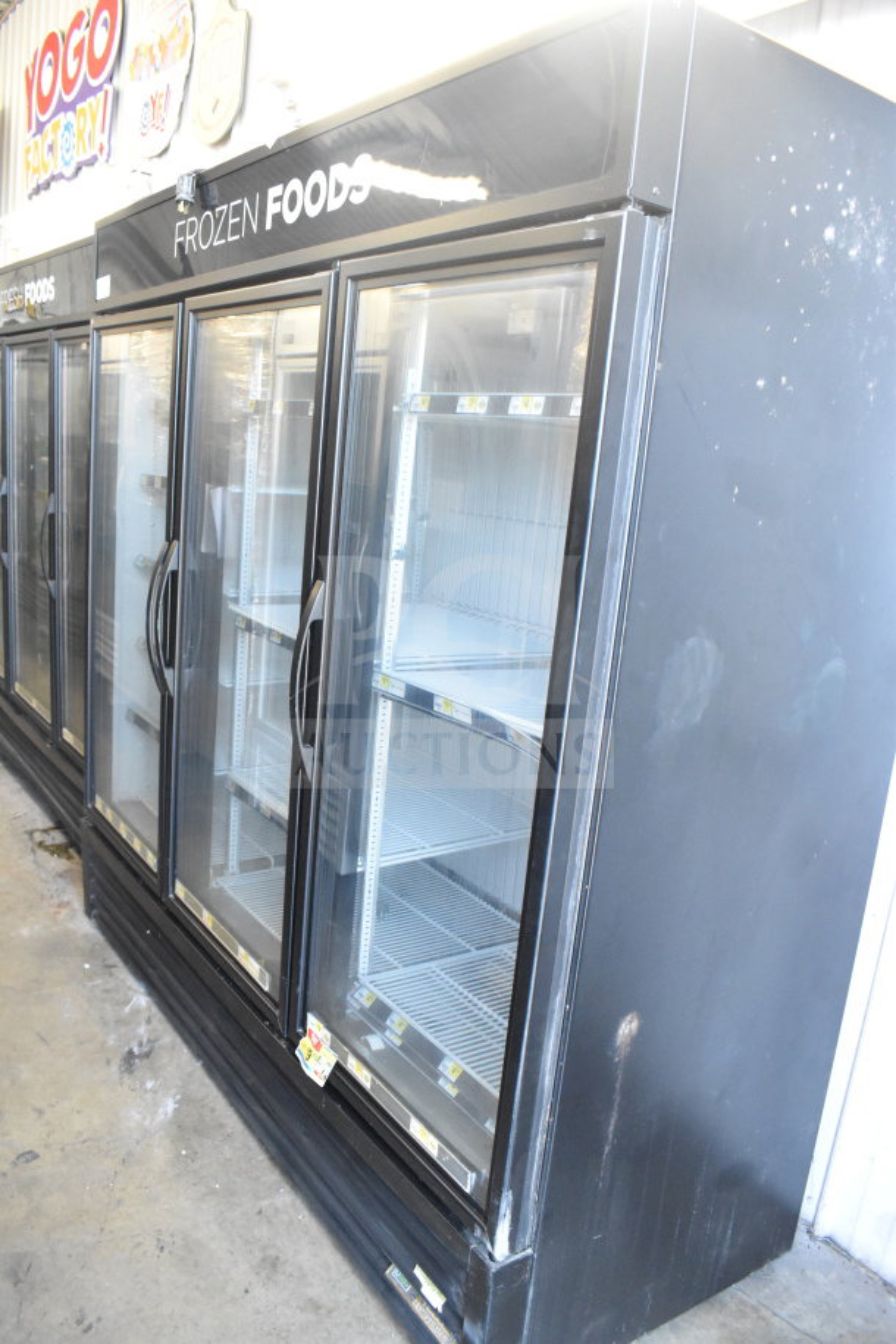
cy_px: 672
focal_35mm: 27
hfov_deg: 47.9
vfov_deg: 67.4
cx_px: 448
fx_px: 1008
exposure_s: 1/160
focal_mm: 18
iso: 6400
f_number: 6.3
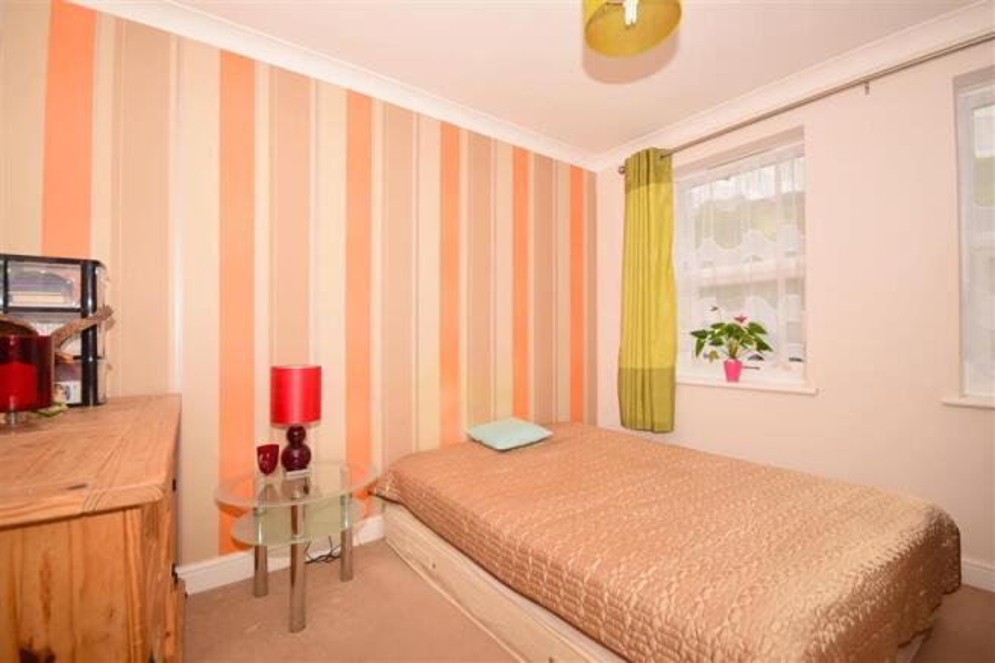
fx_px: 414
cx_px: 498
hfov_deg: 100.4
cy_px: 332
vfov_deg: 77.3
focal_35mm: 15
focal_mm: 10
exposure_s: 1/160
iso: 200
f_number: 6.3
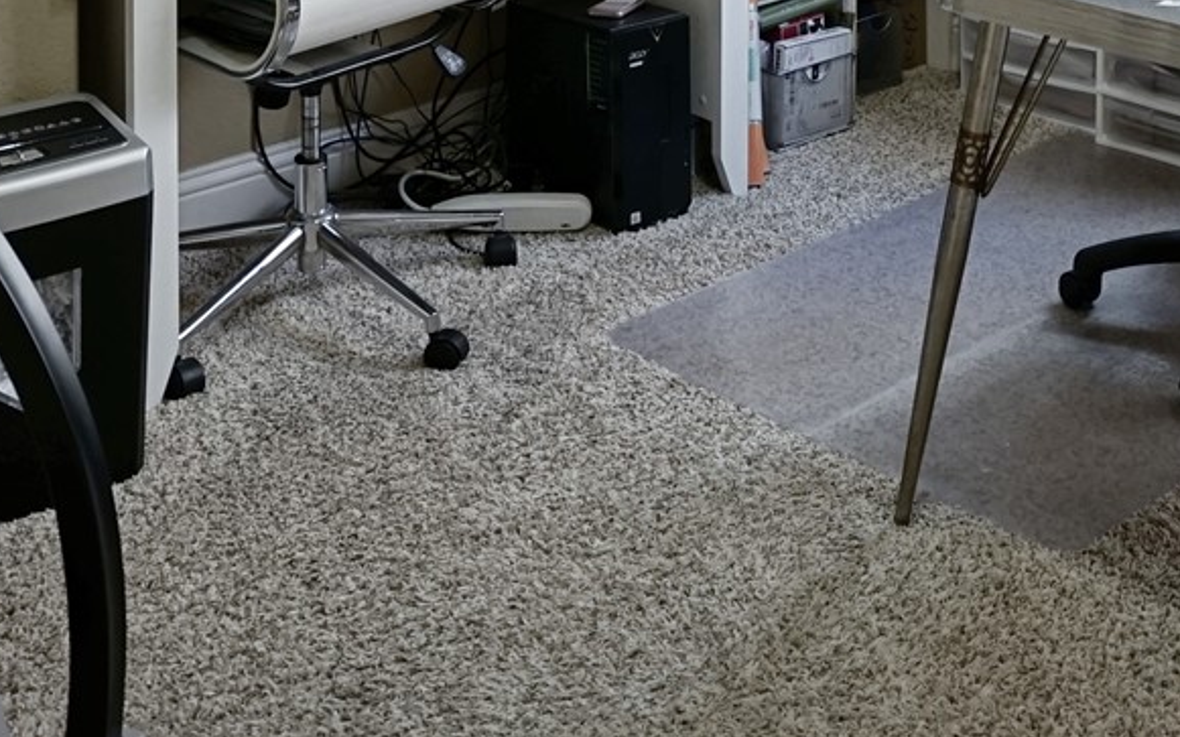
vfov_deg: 17.3
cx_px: 908
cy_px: -597
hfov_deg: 32.7
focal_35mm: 61
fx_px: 1961
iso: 640
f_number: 4
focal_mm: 16
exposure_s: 1/50
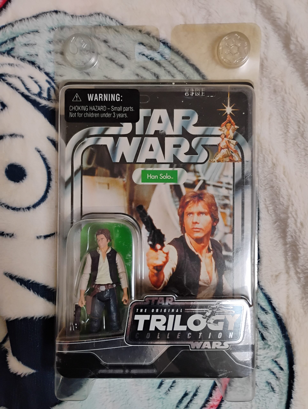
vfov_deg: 63.4
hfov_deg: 49.9
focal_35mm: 28
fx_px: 331
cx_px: 154
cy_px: 204
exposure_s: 1/60
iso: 788
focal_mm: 4.26
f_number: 1.8
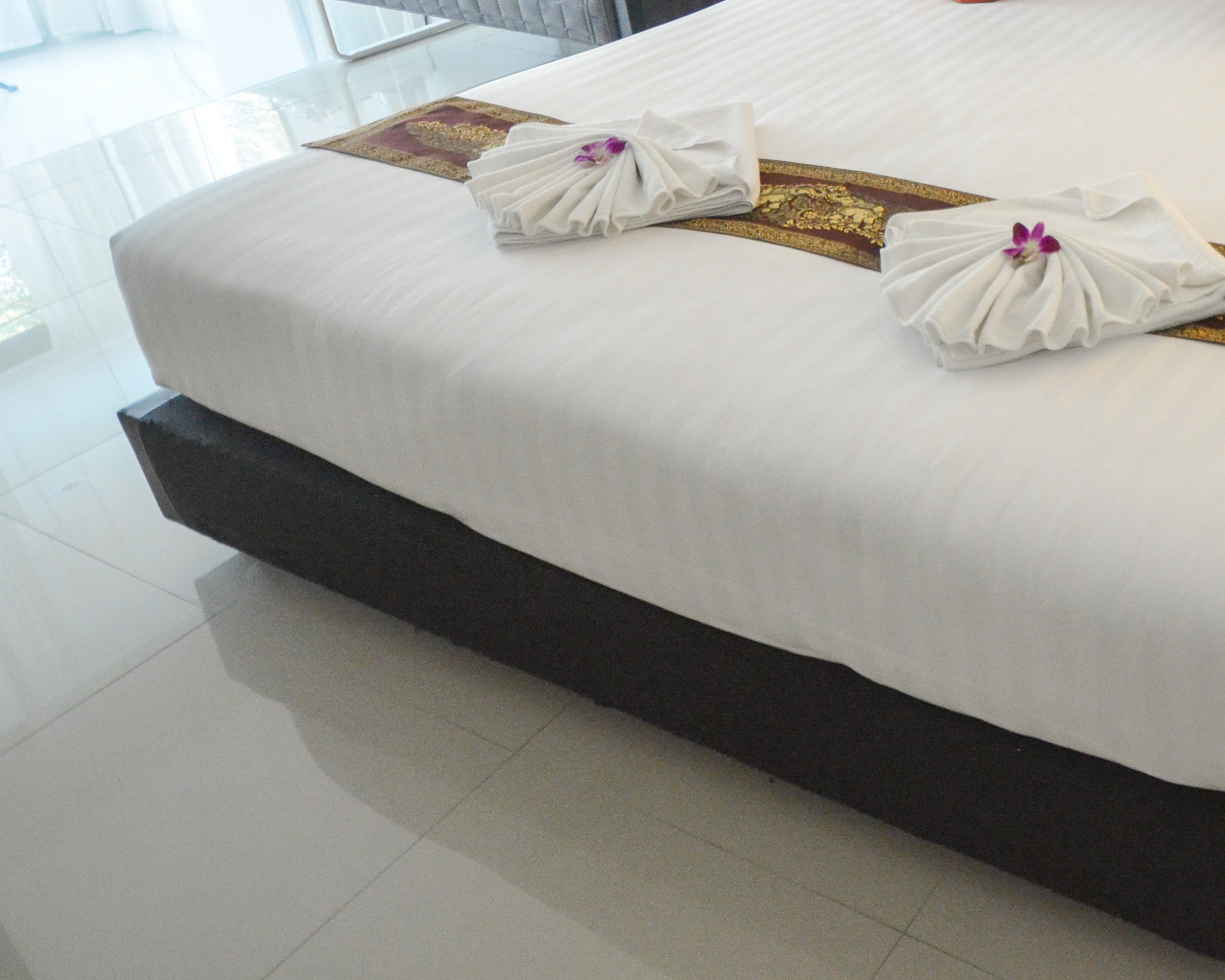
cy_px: 104
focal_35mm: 36
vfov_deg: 38.9
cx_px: 1231
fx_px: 1288
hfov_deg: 43.4
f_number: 4.2
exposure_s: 1/50
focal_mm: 11.5
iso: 1600
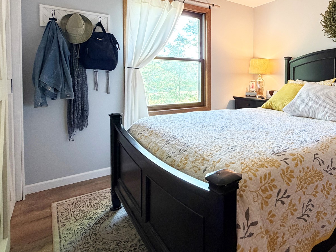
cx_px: 258
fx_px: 233
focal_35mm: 24
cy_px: 83
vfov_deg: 55.6
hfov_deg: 66.4
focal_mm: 2.22
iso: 320
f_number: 2.2
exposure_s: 1/60
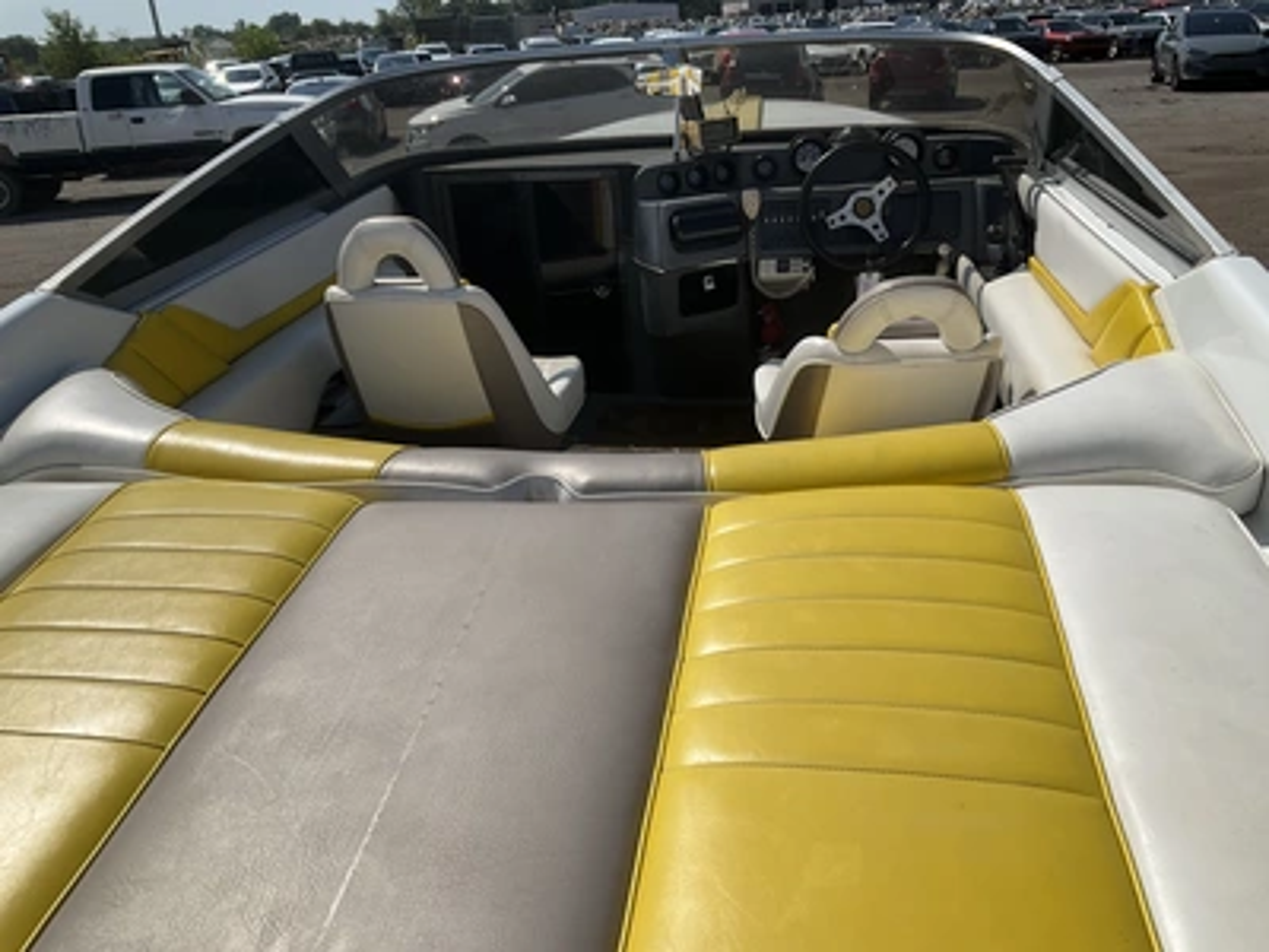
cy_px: 476
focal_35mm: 29
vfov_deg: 48.2
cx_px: 634
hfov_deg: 61.7
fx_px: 1063
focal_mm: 3
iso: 25
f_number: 1.8
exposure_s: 1/4405
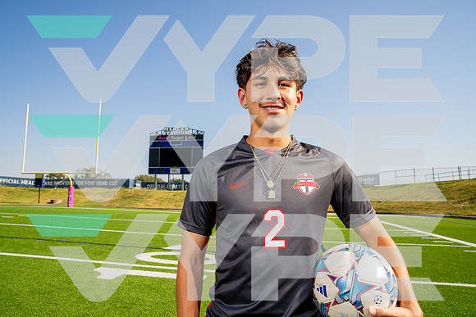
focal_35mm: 24
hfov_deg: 73.7
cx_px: 238
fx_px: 317
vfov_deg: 53.2
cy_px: 158
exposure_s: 1/125
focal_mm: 24
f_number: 7.1
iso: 50
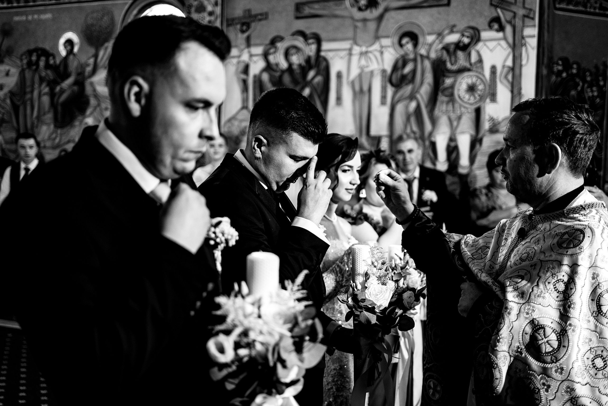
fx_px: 591
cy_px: 203
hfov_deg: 54.4
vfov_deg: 37.9
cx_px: 304
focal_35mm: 35
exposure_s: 1/160
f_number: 1.8
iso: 640
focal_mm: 35
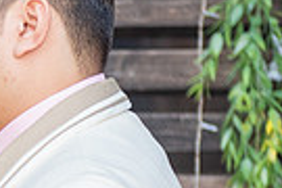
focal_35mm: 368
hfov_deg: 5.5
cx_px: -339
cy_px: 313
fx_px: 2882
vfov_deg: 3.7
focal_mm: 70
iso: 500
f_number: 3.2
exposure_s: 1/250
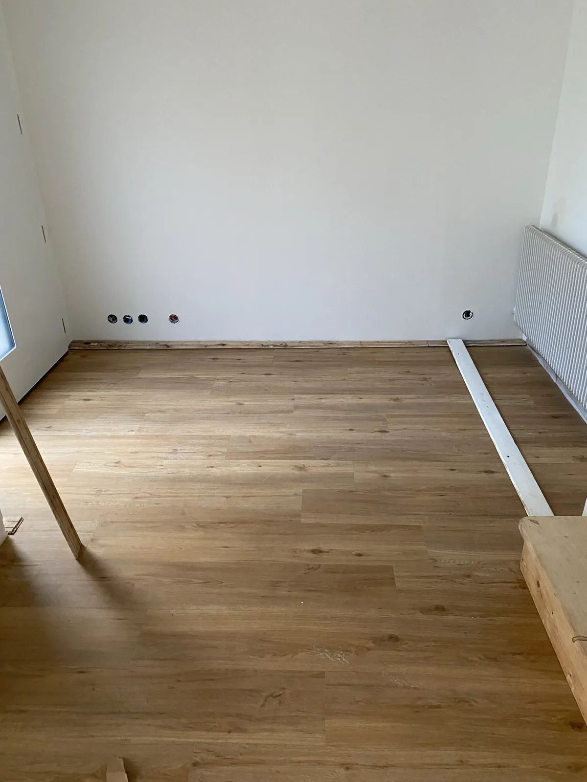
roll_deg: +1.0
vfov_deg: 67.3
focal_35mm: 26
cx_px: 294
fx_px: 588
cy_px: 391
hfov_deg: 53.1
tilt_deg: -27.9
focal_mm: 4.25
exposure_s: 1/50
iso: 250
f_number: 1.8
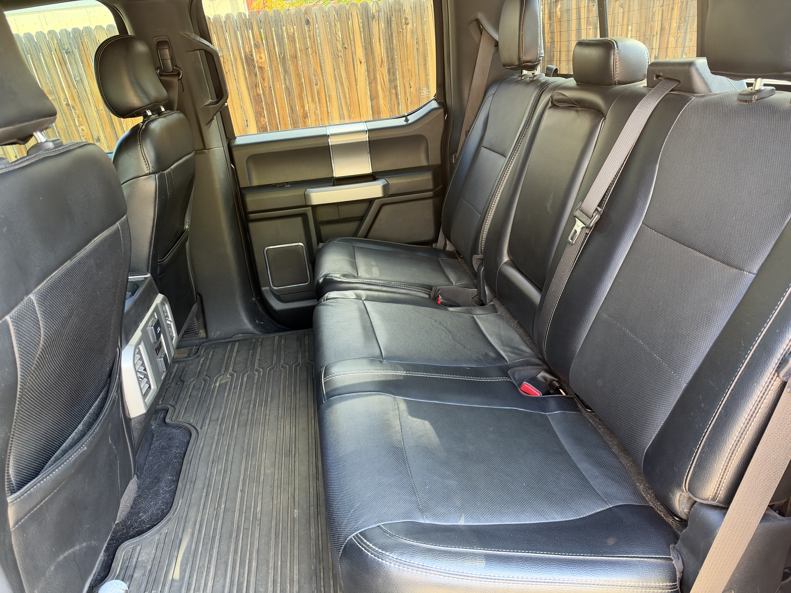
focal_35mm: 24
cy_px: 296
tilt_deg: -26.3
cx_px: 396
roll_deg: +6.6
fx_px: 548
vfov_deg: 56.8
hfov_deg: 71.6
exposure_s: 1/87
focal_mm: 6.93
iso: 400
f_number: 1.8
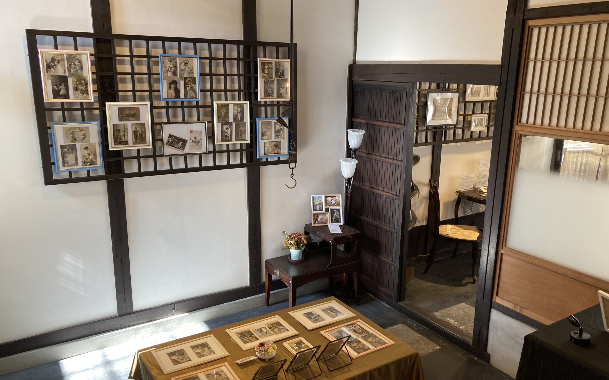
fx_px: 498
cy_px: 203
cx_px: 308
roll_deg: -0.5
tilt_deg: -14.7
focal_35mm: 30
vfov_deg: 41.8
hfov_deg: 62.9
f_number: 1.8
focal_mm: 3.99
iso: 100
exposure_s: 1/60
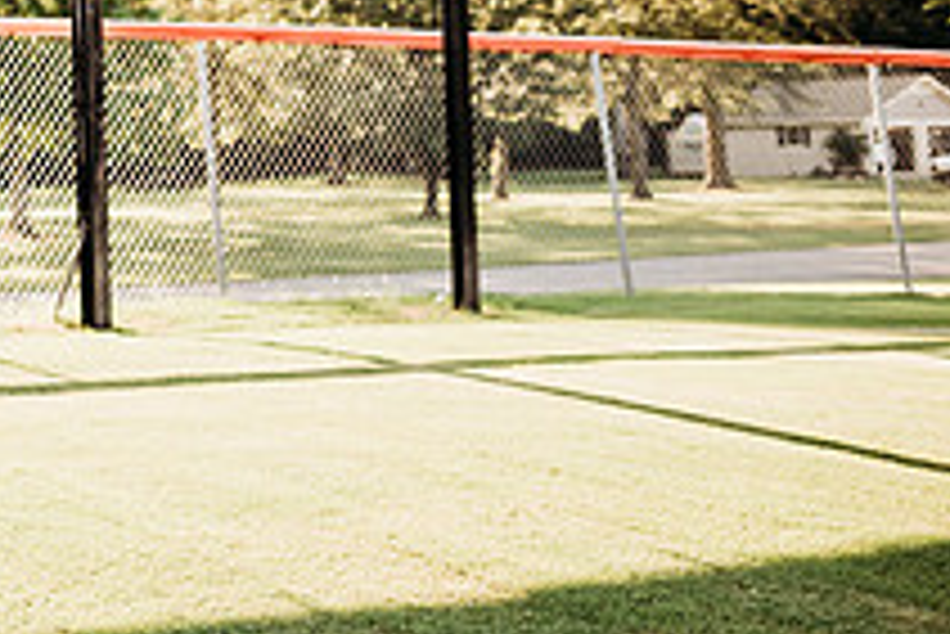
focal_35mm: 66
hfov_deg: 25.6
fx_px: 1743
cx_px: -329
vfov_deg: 19.7
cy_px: -65
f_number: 2.8
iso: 200
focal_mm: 24
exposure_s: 1/800
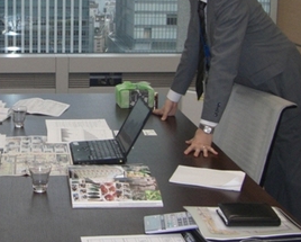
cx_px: 66
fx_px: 615
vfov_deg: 22.0
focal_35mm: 69
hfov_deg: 27.0
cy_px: 66
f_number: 3.4
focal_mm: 6.3
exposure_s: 1/60
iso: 200
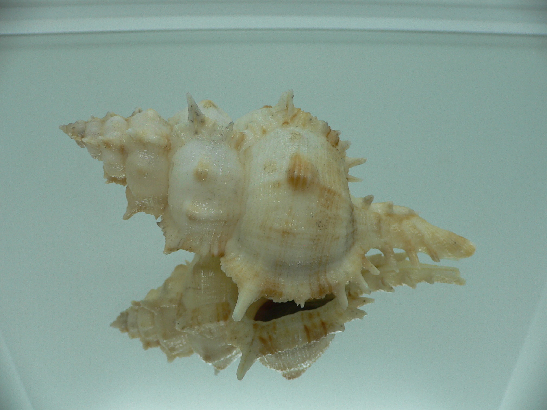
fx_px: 553
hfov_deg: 52.6
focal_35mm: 35
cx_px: 274
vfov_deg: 40.7
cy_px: 205
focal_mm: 4.6
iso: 80
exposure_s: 1/60
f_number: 2.8
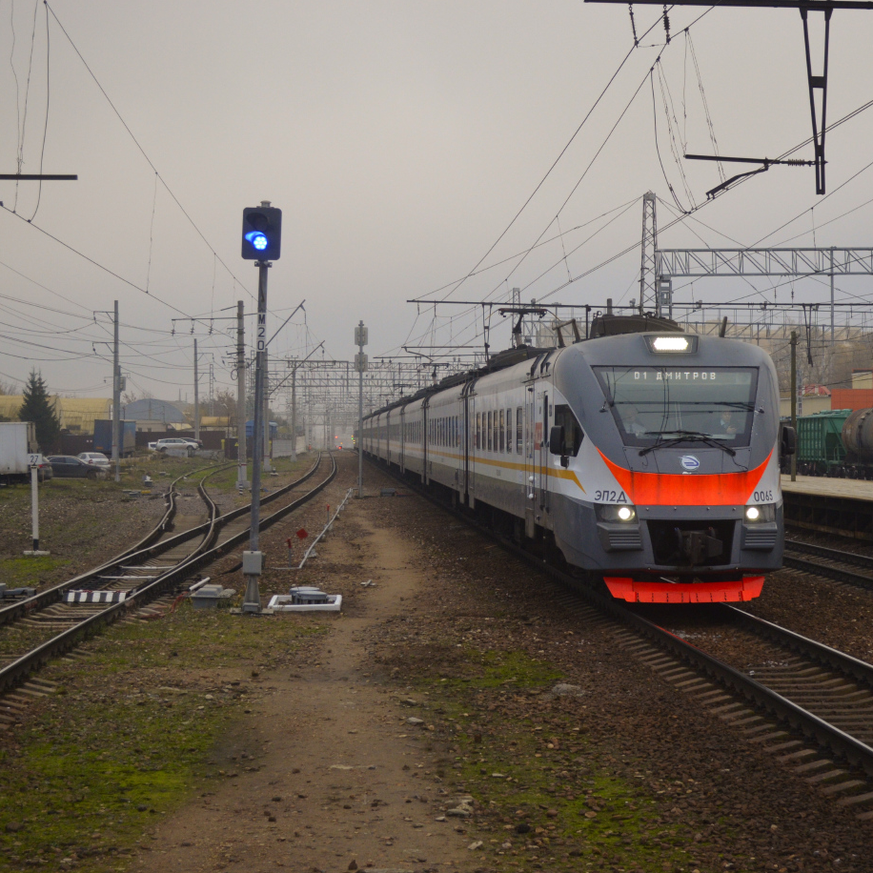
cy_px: 439
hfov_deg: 24.5
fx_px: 1997
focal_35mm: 70
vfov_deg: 24.7
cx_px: 574
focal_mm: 36
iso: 800
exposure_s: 1/500
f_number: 5
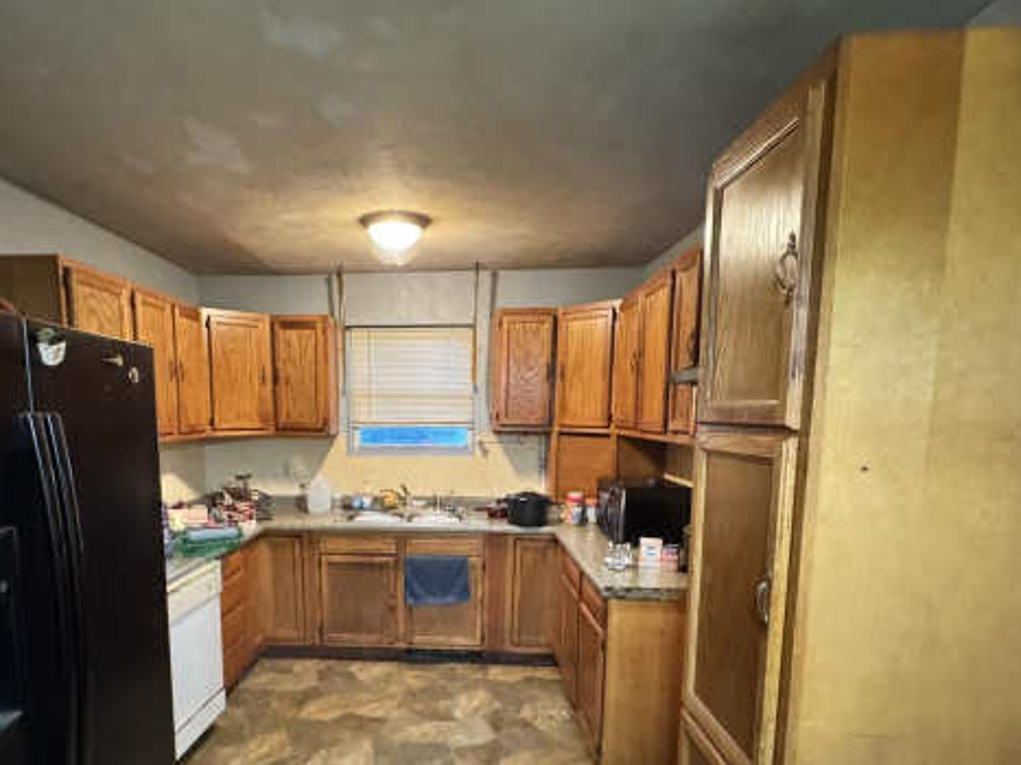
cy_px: 492
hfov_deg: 81.1
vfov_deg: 64.7
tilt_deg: -9.3
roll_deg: -0.6
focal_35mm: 20
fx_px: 590
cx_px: 427
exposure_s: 1/60
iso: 1250
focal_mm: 2.22
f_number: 2.2
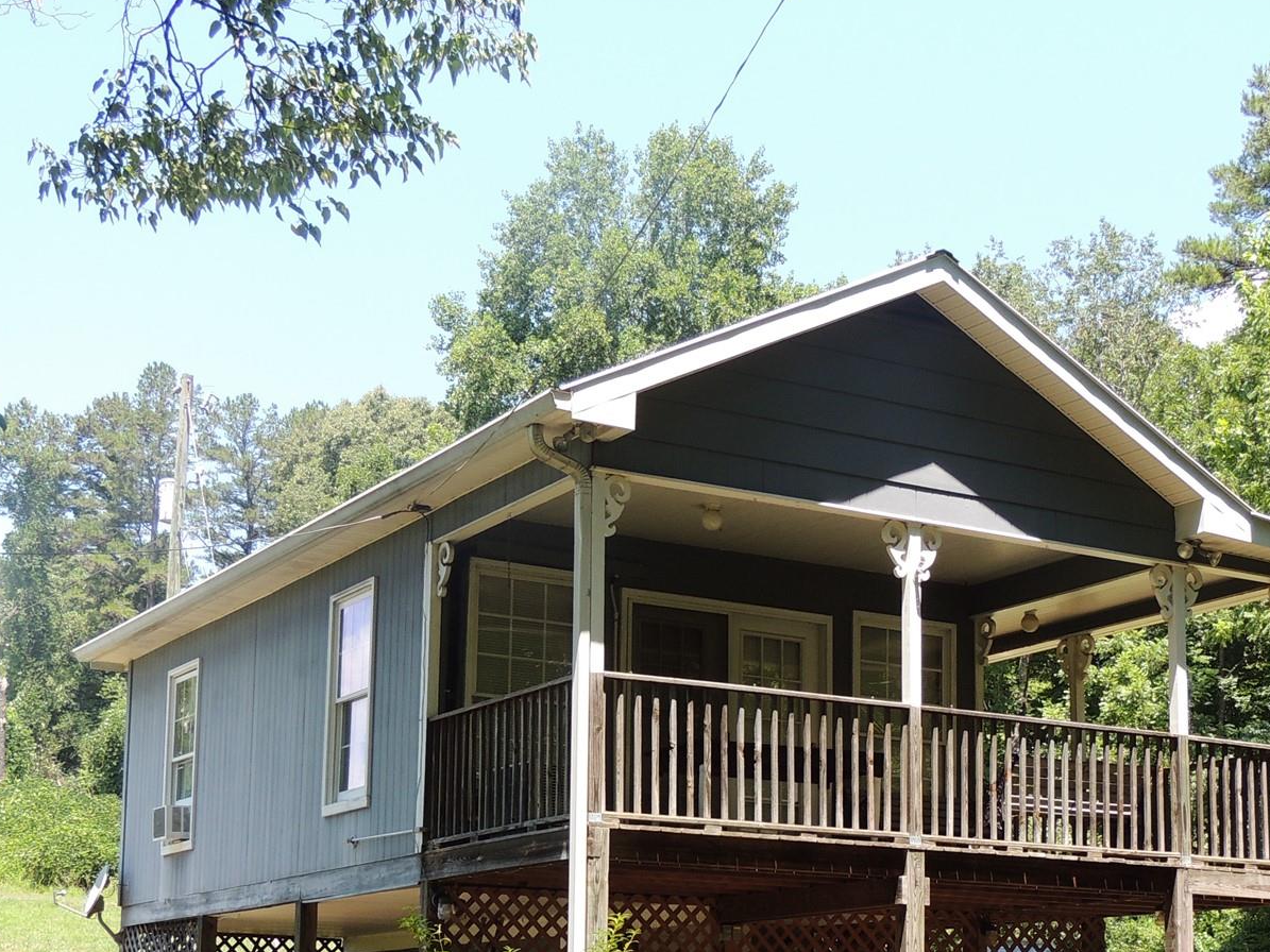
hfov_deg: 32.2
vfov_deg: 24.0
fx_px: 2201
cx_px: 699
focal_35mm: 60
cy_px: 767
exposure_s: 1/320
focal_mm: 6.2
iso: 100
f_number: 3.3
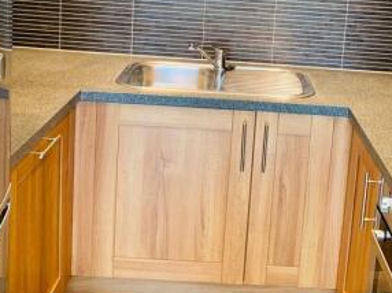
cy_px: 42
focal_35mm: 53
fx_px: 600
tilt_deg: -10.2
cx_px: 247
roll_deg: -4.8
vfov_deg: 26.7
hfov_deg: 36.0
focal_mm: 4.25
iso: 160
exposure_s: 1/50
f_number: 1.8
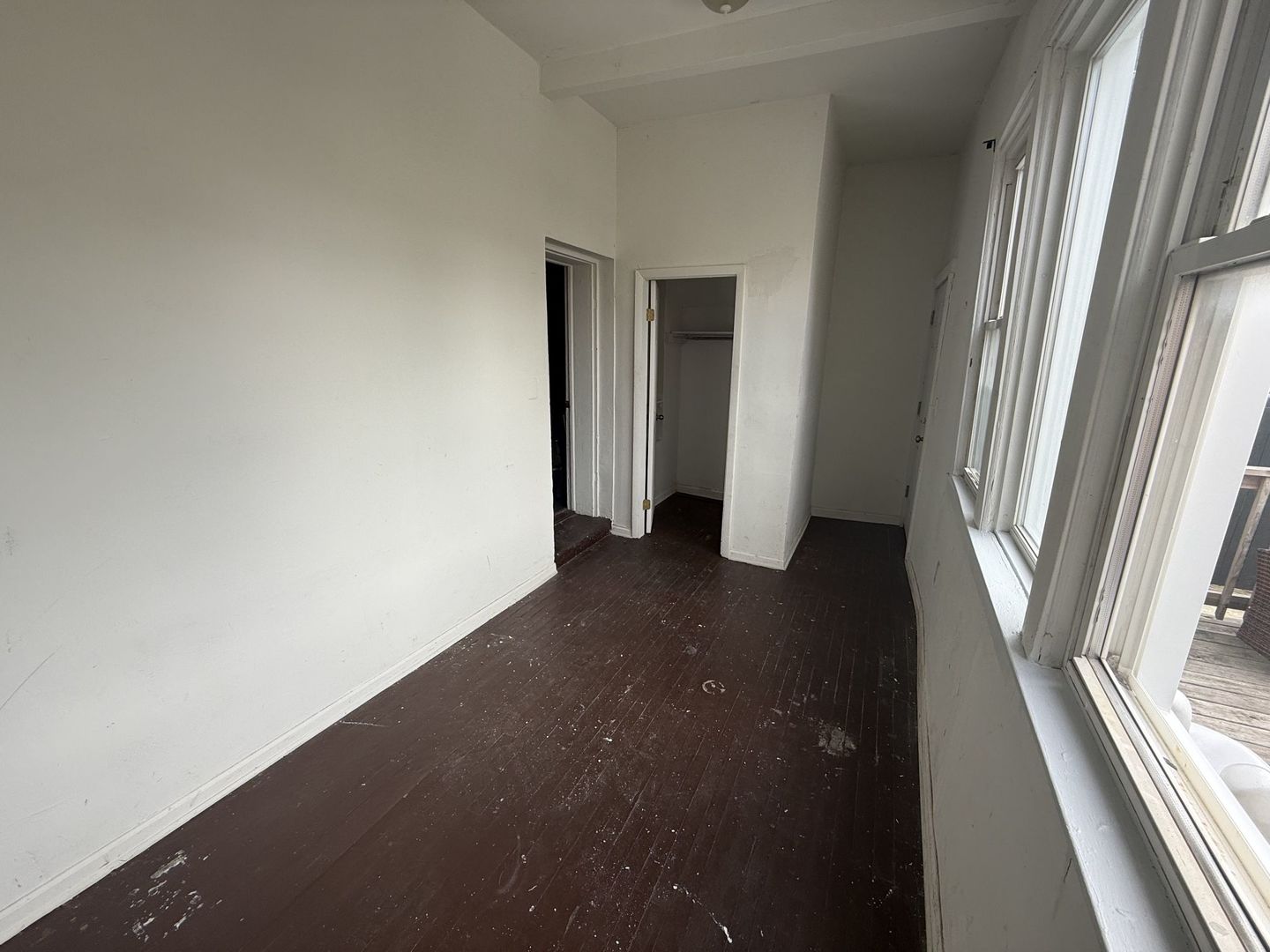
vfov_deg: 85.7
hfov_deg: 102.1
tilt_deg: -13.7
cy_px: 476
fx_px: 514
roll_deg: -0.3
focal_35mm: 14
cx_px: 635
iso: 50
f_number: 2.2
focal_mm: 2.22
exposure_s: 1/119
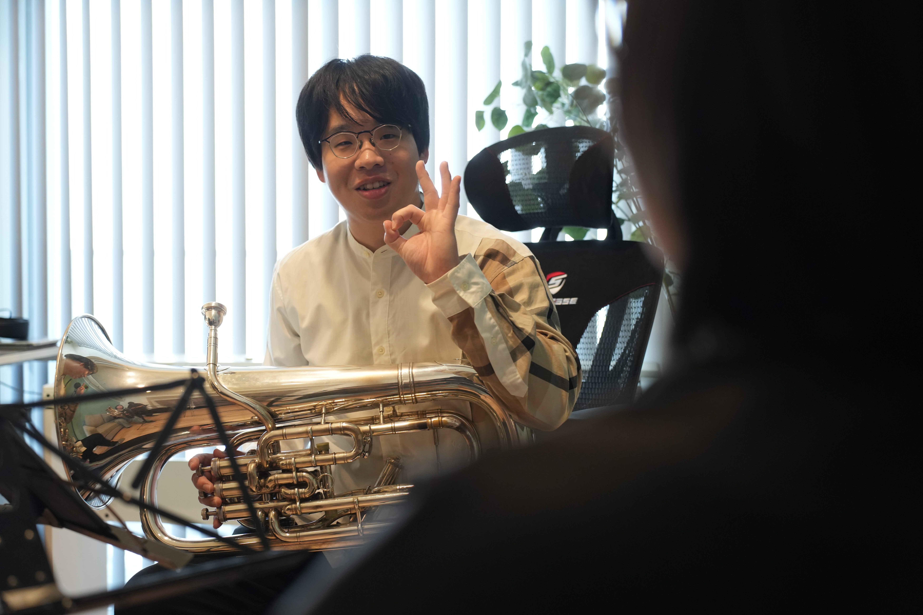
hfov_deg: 43.6
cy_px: 308
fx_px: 1154
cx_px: 462
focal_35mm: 45
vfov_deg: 29.9
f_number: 2.8
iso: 2000
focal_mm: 45
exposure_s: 1/200
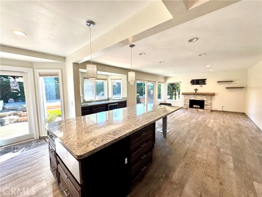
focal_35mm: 14
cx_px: 131
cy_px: 98
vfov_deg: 85.7
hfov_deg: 102.1
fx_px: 106
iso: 80
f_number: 2.2
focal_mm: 2.22
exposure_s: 1/120
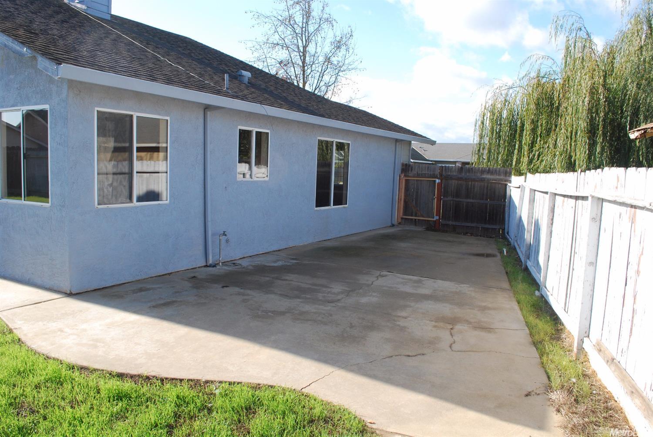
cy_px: 218
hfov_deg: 67.3
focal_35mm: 27
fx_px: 490
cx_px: 326
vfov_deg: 48.0
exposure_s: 1/320
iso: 400
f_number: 9
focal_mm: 18
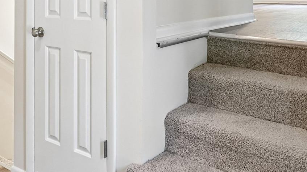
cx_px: 139
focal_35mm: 38
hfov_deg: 52.7
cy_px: -10
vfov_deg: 28.7
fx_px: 309
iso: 400
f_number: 8
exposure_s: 1/6
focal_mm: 10
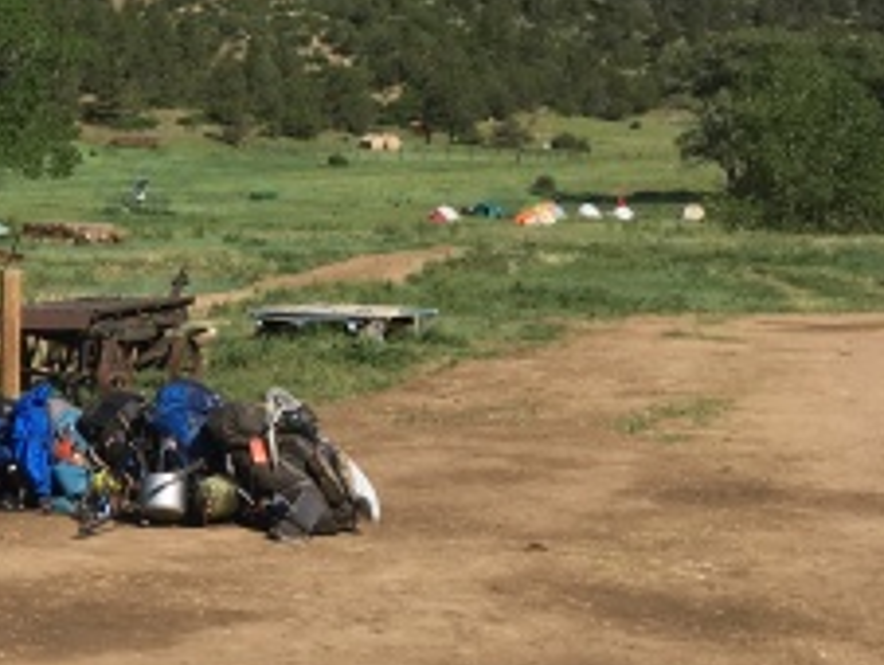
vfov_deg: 18.0
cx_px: -360
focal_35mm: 82
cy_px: 286
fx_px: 2096
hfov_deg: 20.9
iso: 25
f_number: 2.2
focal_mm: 4.15
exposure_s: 1/1479
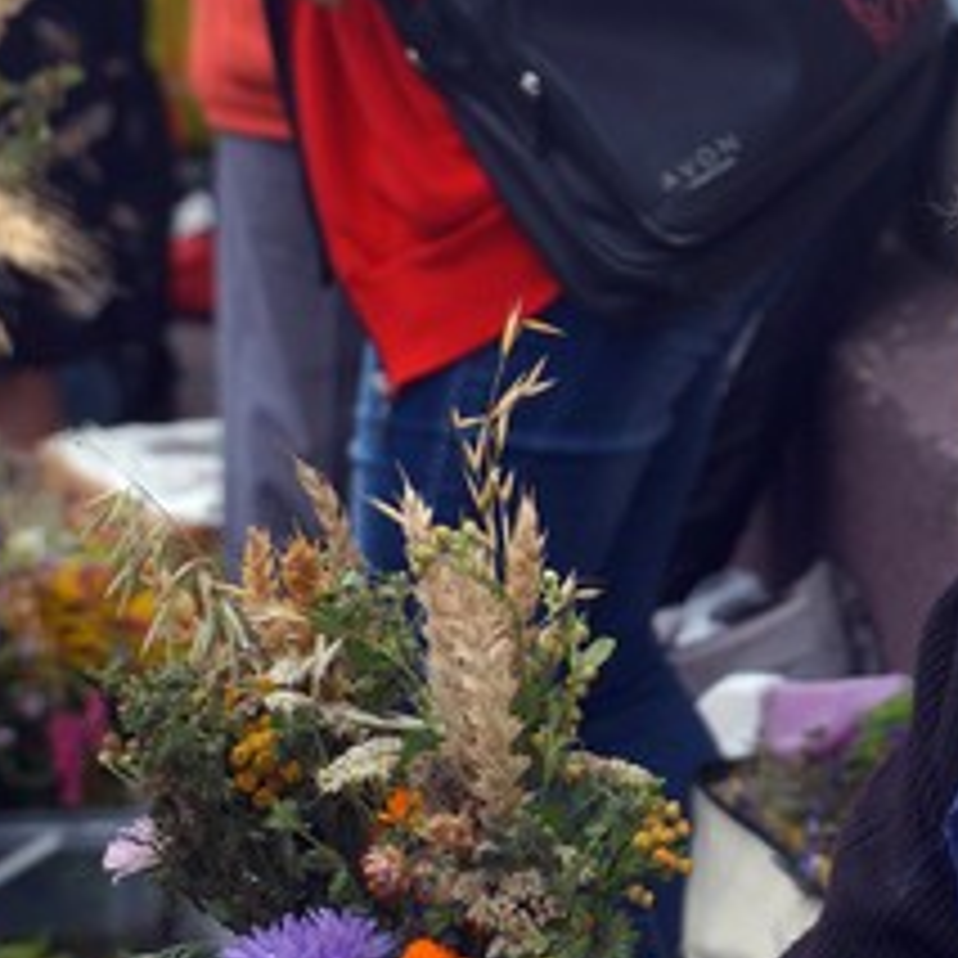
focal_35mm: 167
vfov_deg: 10.4
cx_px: 1223
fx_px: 5229
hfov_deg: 10.3
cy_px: 780
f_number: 4.5
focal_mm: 40
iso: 250
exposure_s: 1/160
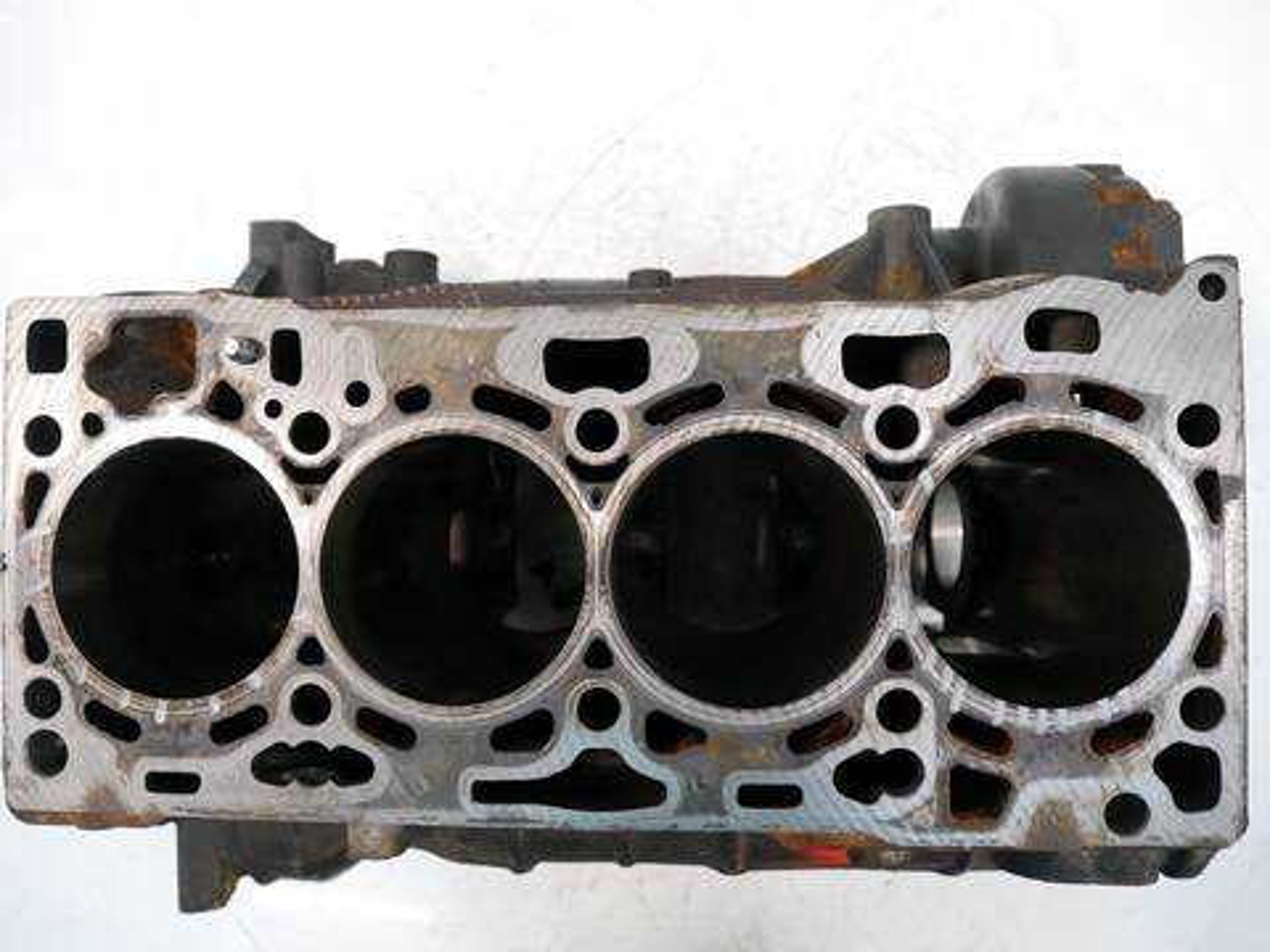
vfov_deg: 56.8
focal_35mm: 24
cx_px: 635
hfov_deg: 71.6
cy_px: 476
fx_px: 881
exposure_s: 1/60
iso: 1000
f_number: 3.5
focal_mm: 12
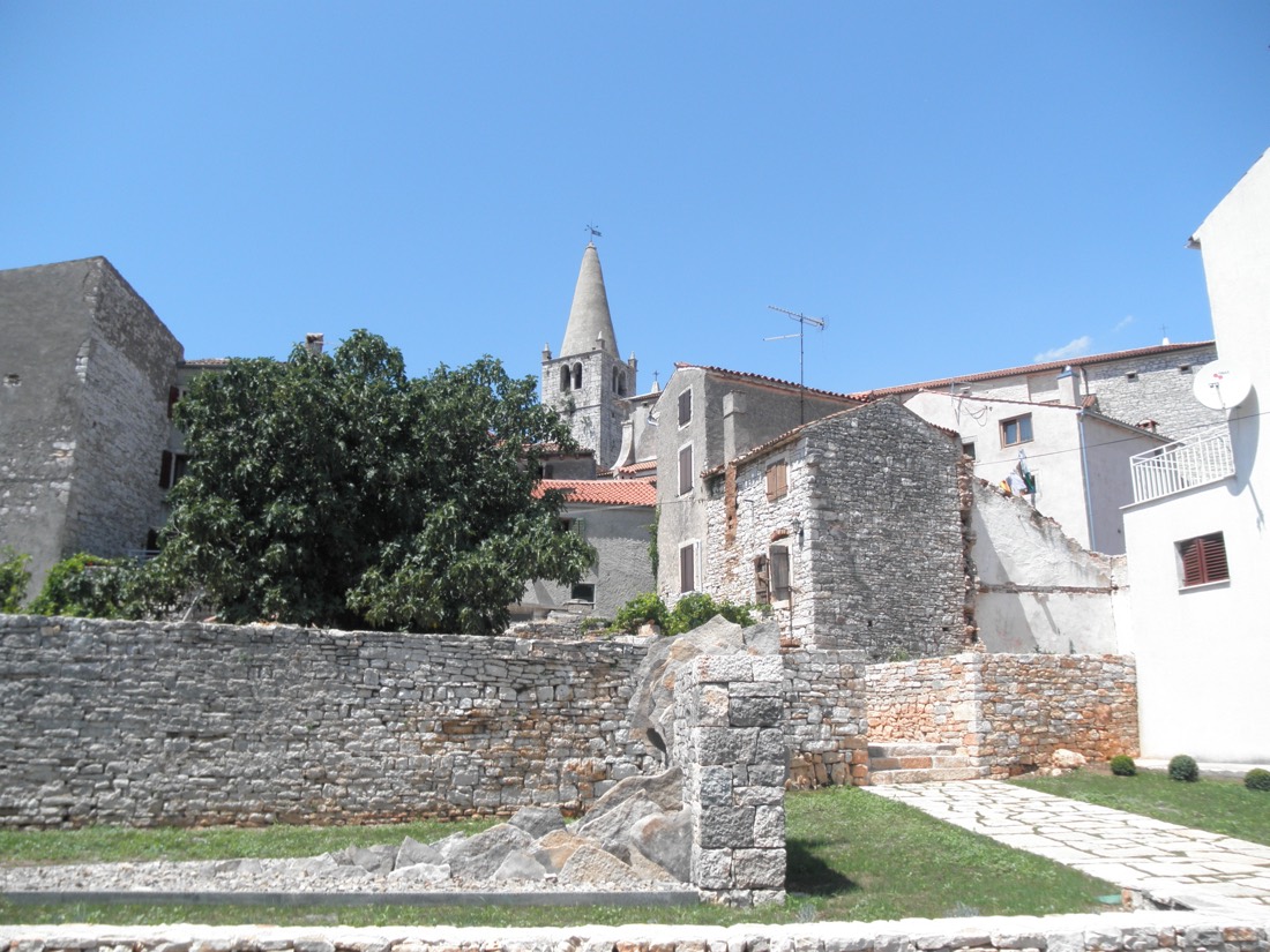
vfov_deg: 49.7
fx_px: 1027
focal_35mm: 28
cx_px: 635
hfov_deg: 63.4
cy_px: 476
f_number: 8.5
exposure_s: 1/100
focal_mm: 5
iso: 64
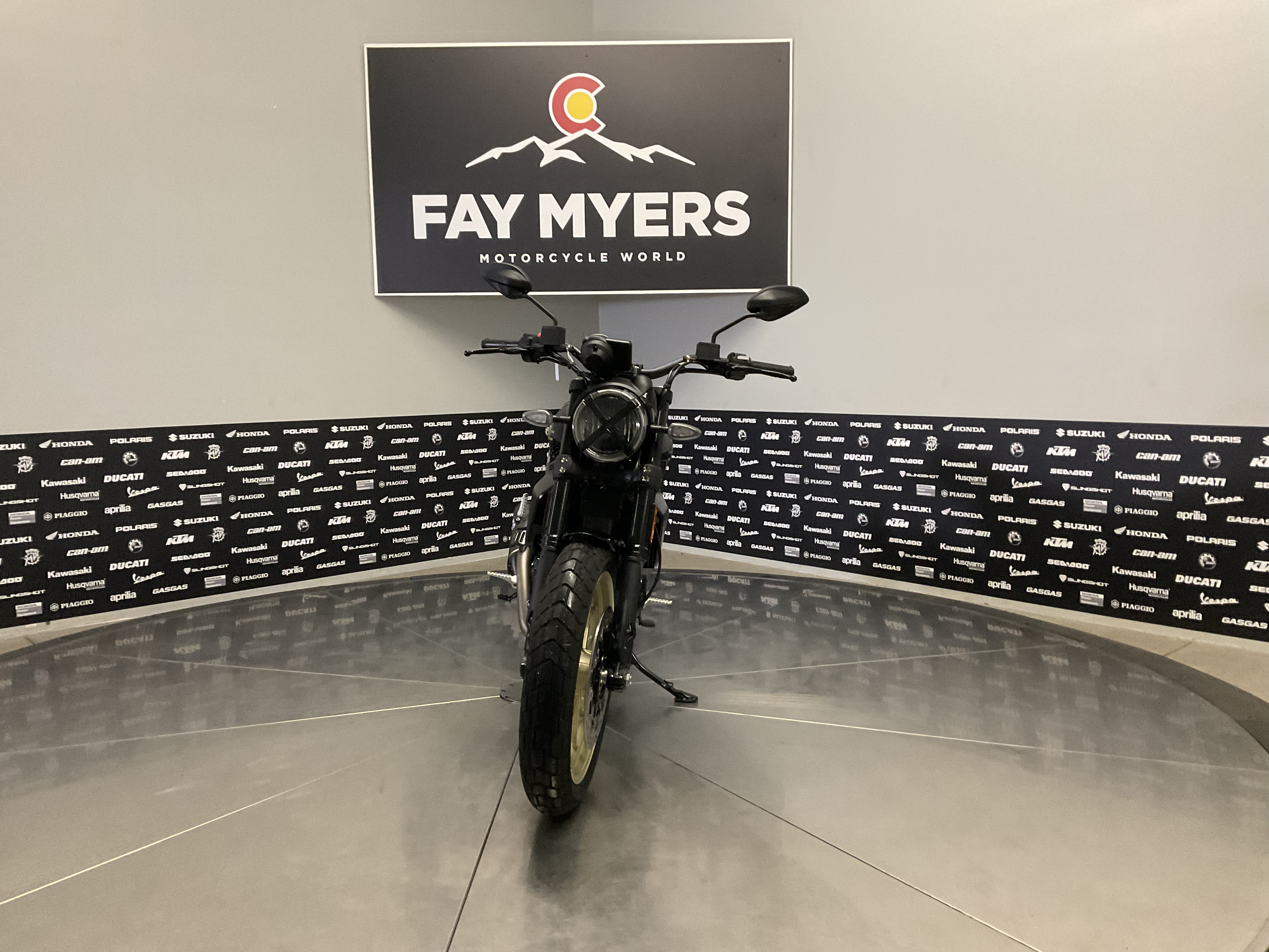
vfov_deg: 48.2
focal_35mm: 29
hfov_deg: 61.7
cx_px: 634
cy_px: 476
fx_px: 1063
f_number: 1.8
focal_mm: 3
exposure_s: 1/60
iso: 200
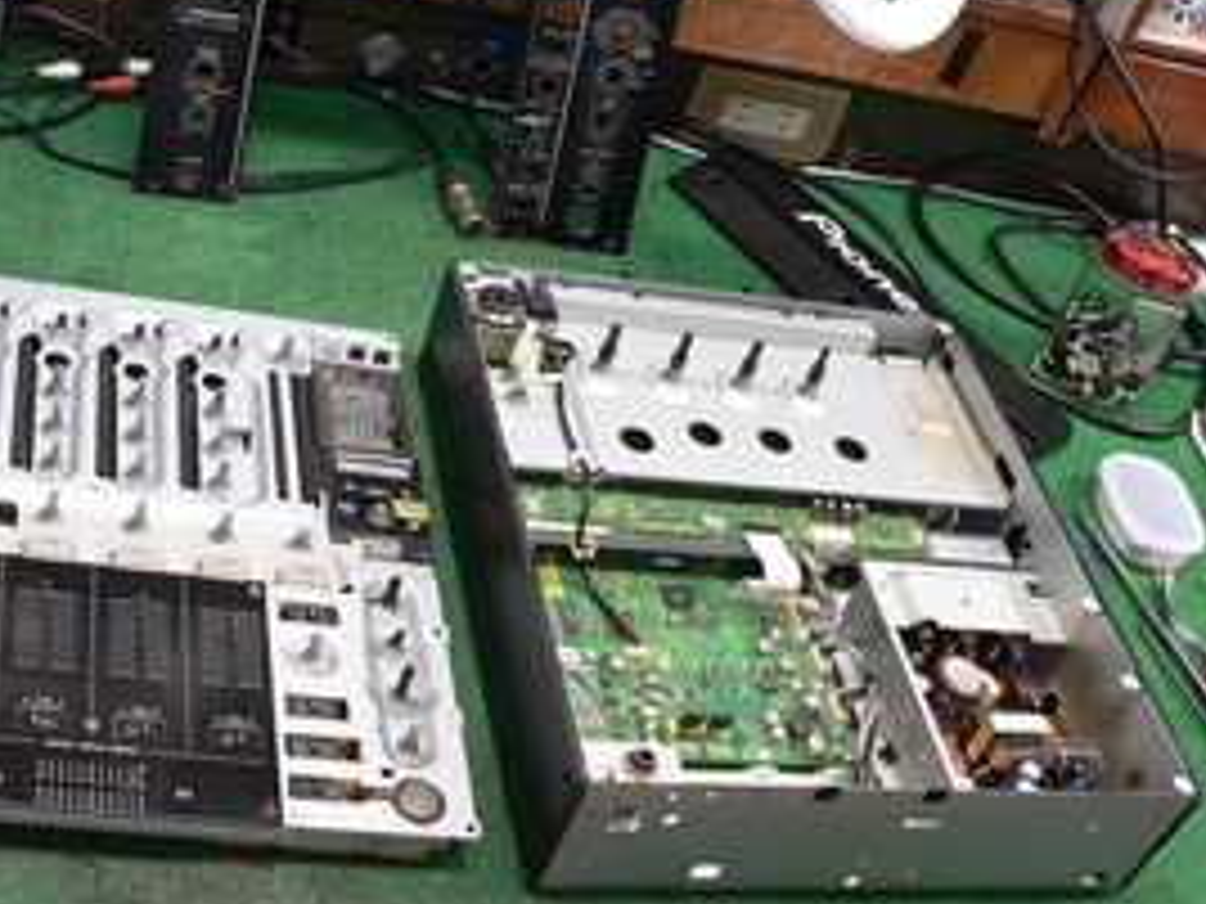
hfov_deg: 37.1
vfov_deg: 28.5
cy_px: 501
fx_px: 1777
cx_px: 410
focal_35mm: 51
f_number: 2.8
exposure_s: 1/15
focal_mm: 6
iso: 200
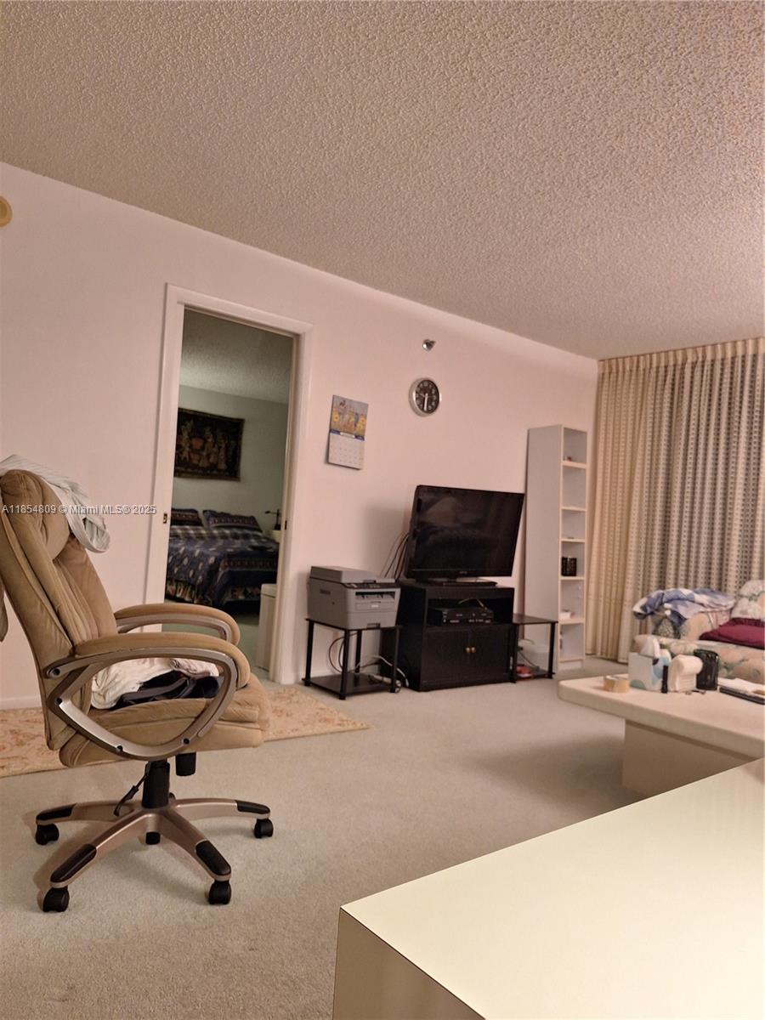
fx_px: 678
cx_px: 382
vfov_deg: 73.9
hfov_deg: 58.9
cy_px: 510
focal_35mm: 23
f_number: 1.8
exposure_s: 1/40
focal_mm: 5.54
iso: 125
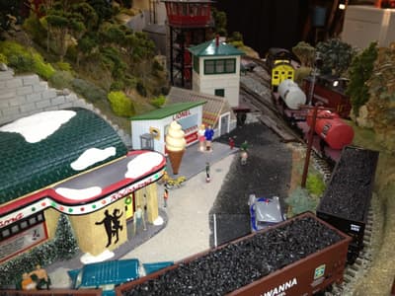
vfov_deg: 40.7
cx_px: 198
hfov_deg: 52.6
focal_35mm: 35
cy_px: 148
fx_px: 399
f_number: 2.4
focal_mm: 4.28
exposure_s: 1/20
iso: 100
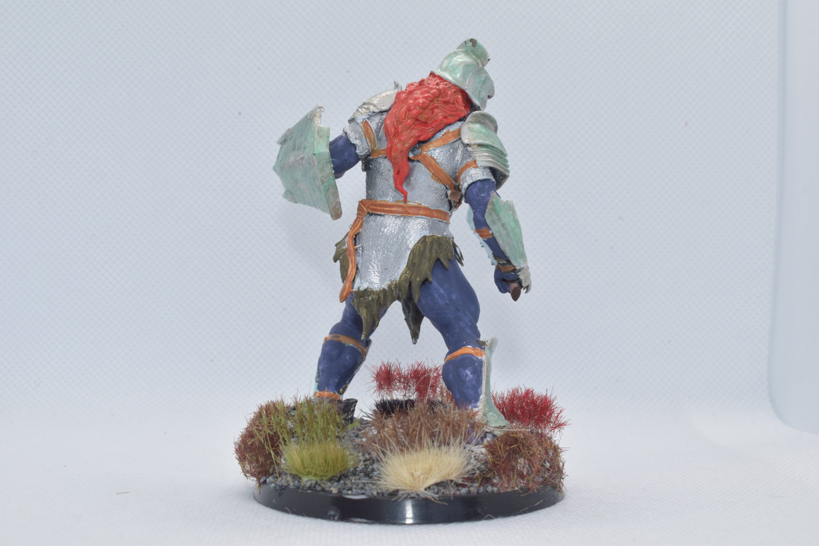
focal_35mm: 51
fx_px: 1160
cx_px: 410
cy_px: 273
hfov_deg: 38.9
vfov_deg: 26.5
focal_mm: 34
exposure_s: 1/125
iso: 800
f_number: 14
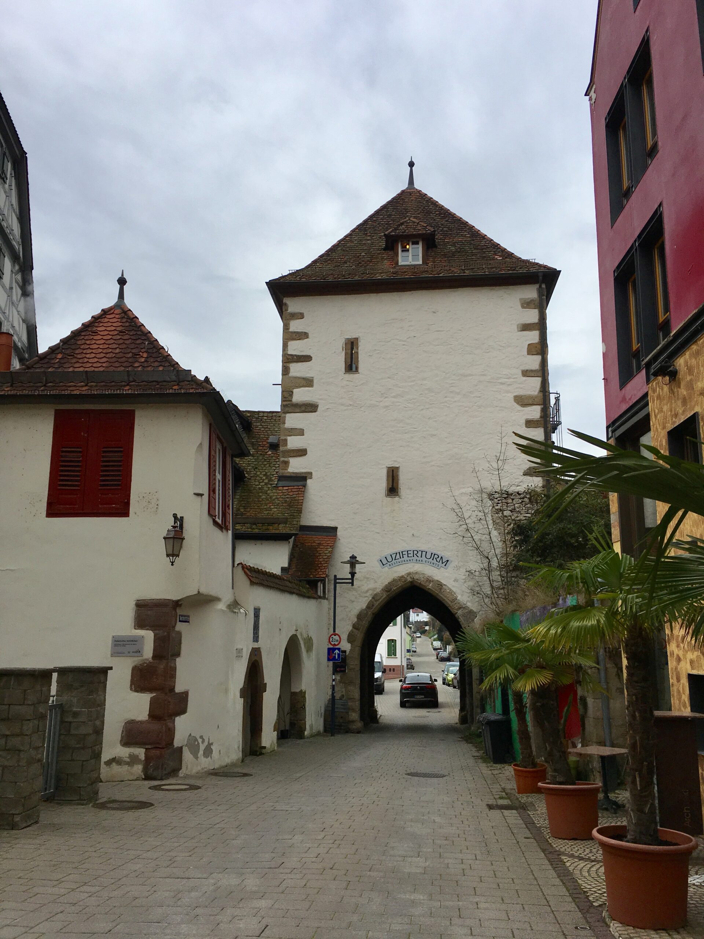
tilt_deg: +12.1
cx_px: 352
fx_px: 786
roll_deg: -1.7
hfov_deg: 48.2
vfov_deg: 61.7
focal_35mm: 29
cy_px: 470
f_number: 2.2
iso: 25
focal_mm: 4.15
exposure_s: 1/927
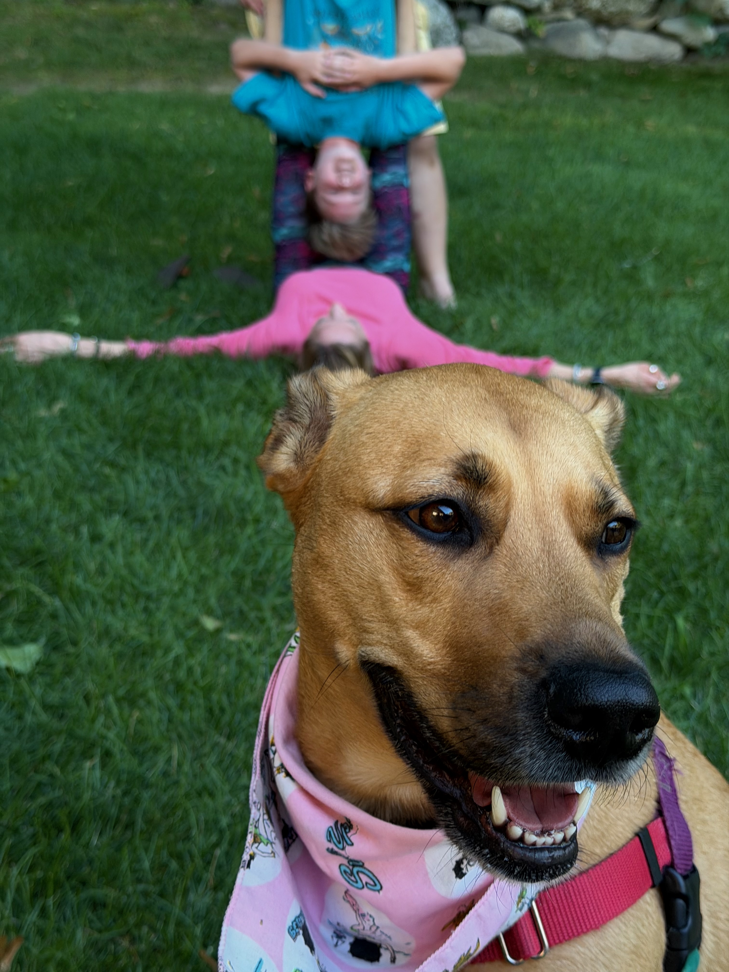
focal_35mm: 48
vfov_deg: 39.7
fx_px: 1348
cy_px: 486
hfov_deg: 30.3
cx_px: 364
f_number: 1.78
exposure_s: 1/121
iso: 100
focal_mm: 6.76
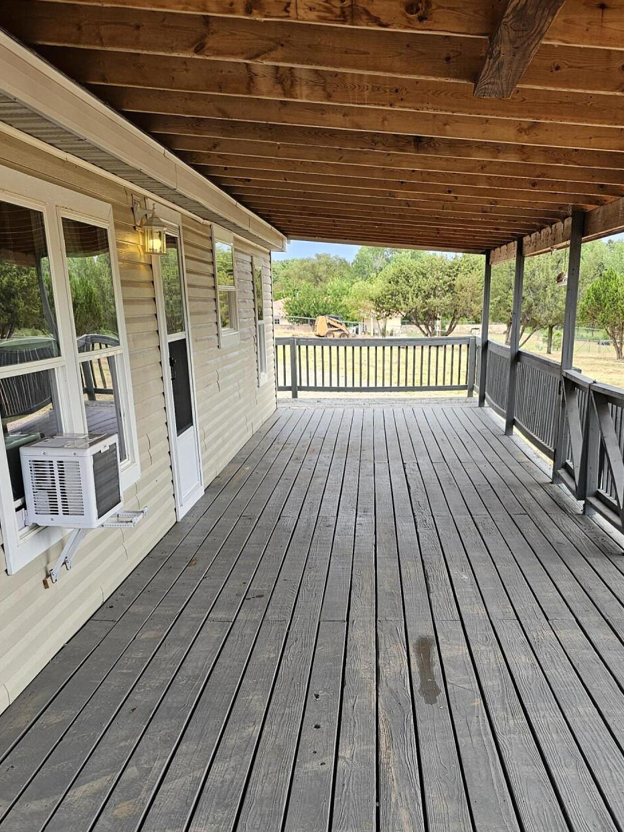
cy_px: 659
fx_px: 889
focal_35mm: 37
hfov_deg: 38.5
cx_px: 377
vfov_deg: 47.6
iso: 50
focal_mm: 6.3
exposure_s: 1/180
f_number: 1.7
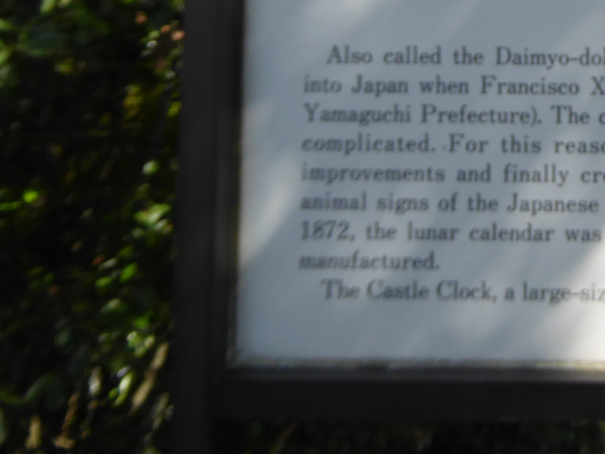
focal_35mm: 67
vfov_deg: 20.3
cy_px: -115
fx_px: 1171
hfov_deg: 25.2
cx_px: 776
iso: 100
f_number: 3.4
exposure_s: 1/320
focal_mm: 4.7
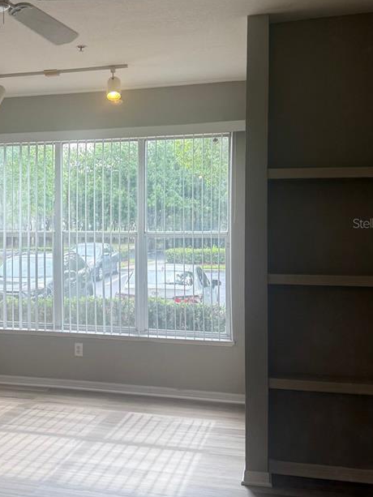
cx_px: 45
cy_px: 223
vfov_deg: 40.4
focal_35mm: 47
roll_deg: -0.3
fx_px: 675
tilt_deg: +0.1
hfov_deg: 29.7
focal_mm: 6.76
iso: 64
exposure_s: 1/178
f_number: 1.78
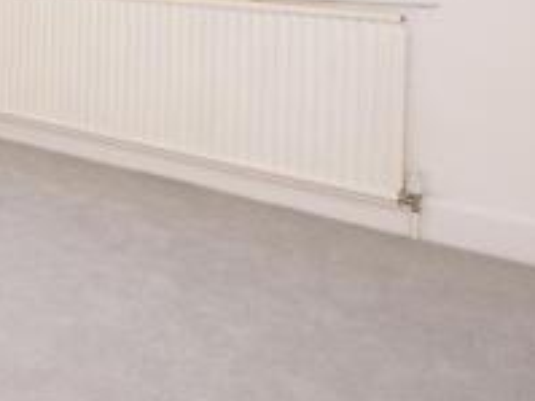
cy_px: -77
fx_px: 846
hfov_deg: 26.5
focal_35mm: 55
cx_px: -245
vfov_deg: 24.2
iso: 400
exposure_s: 1/125
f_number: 8
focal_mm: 11.5
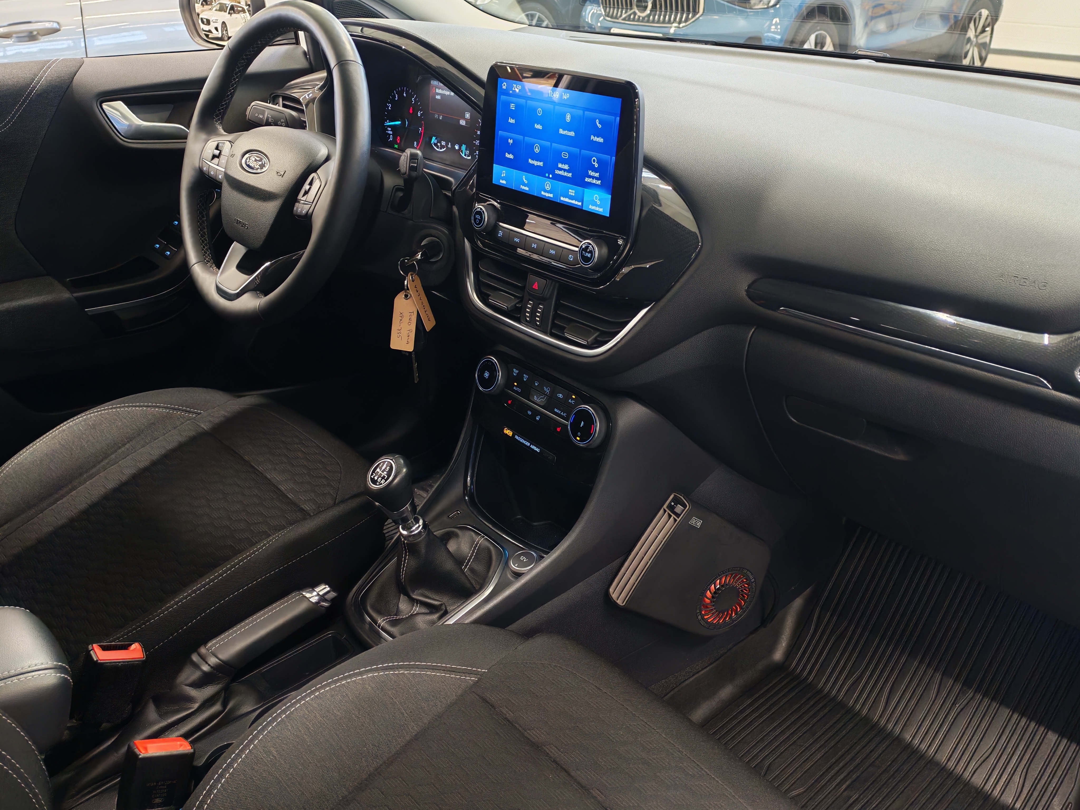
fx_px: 936
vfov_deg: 46.8
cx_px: 540
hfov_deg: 60.0
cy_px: 405
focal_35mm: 30
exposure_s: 1/50
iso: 1000
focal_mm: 6.12
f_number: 1.9
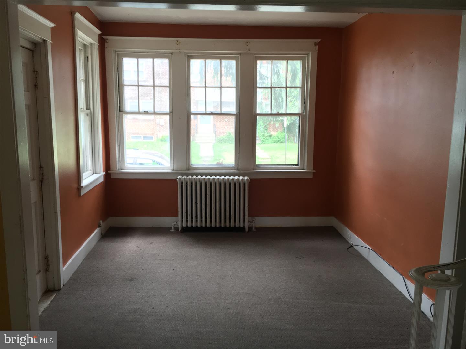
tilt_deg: -8.7
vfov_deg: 48.2
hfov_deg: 61.7
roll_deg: -0.1
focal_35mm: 29
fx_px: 390
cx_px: 233
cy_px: 174
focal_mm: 4.15
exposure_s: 1/30
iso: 100
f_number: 2.2
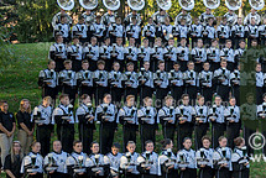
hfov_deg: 20.4
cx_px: 327
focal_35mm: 93
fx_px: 688
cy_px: 104
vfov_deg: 14.7
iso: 125
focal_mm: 34.5
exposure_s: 1/100
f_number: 4
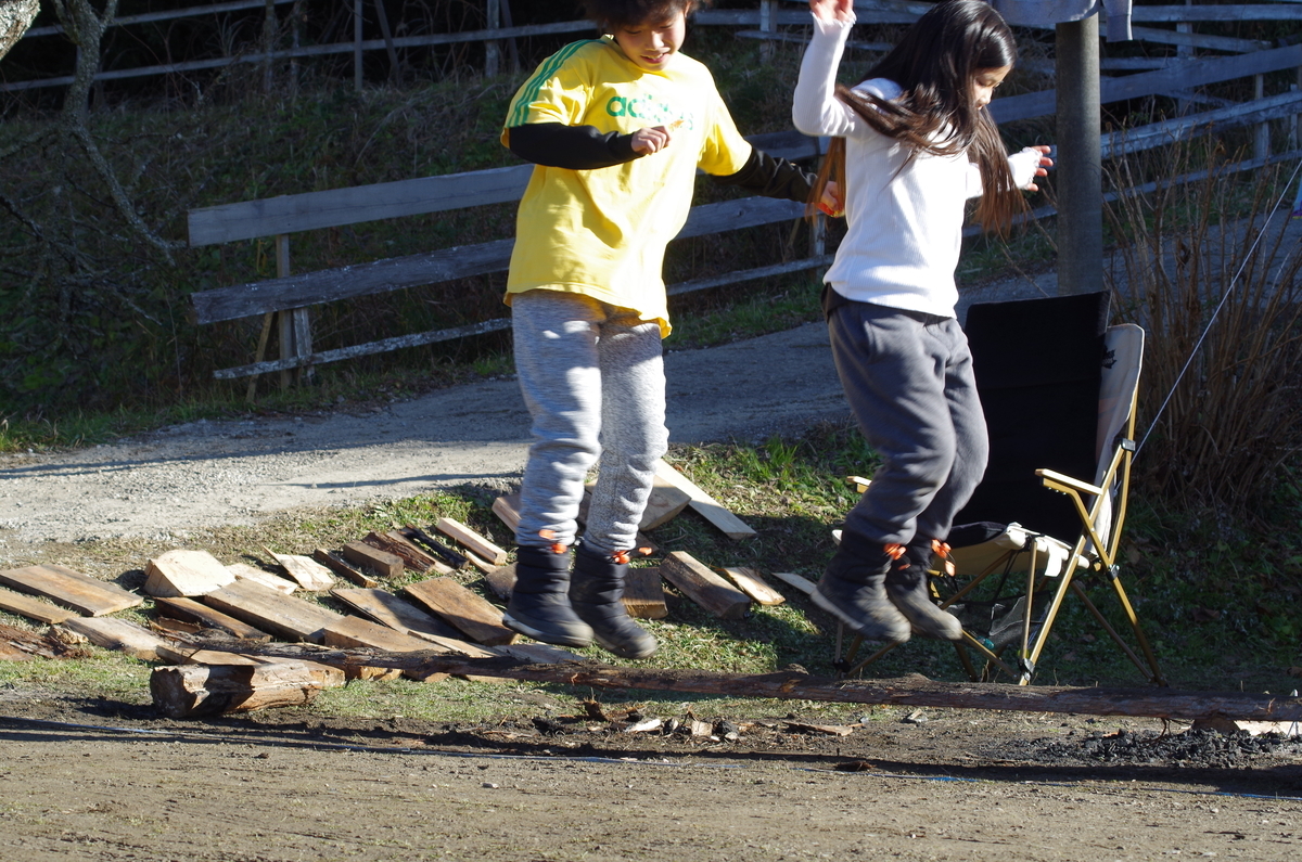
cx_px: 651
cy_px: 431
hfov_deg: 19.5
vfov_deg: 13.0
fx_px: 3790
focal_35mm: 105
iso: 200
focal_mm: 70
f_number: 10
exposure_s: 1/125
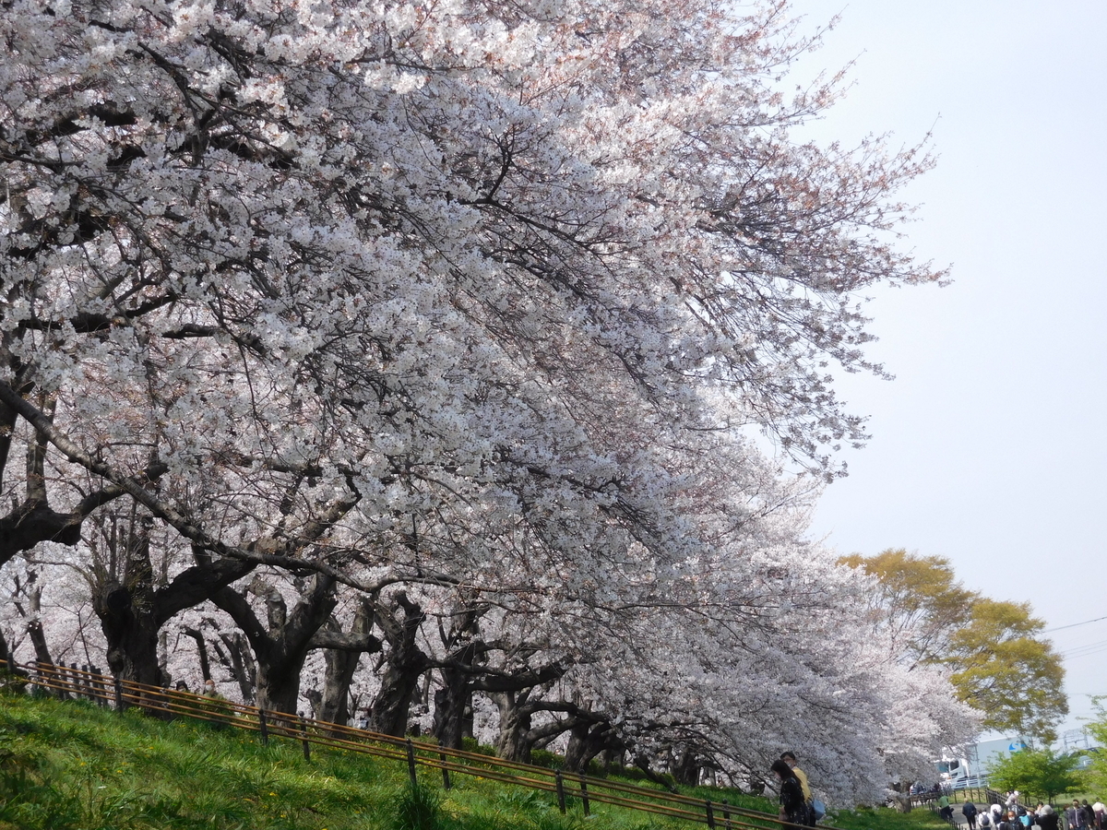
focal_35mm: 100
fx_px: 3198
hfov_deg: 19.6
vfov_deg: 14.8
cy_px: 415
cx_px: 554
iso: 125
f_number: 4.8
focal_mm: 17.8
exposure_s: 1/400
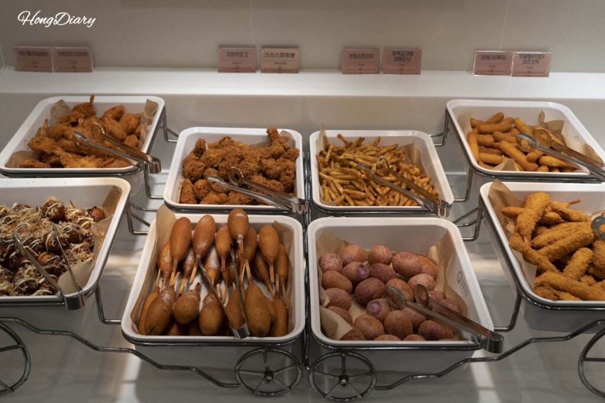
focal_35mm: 38
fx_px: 639
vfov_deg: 35.1
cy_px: 202
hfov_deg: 50.7
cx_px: 302
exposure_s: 1/160
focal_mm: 38
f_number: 5
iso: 250
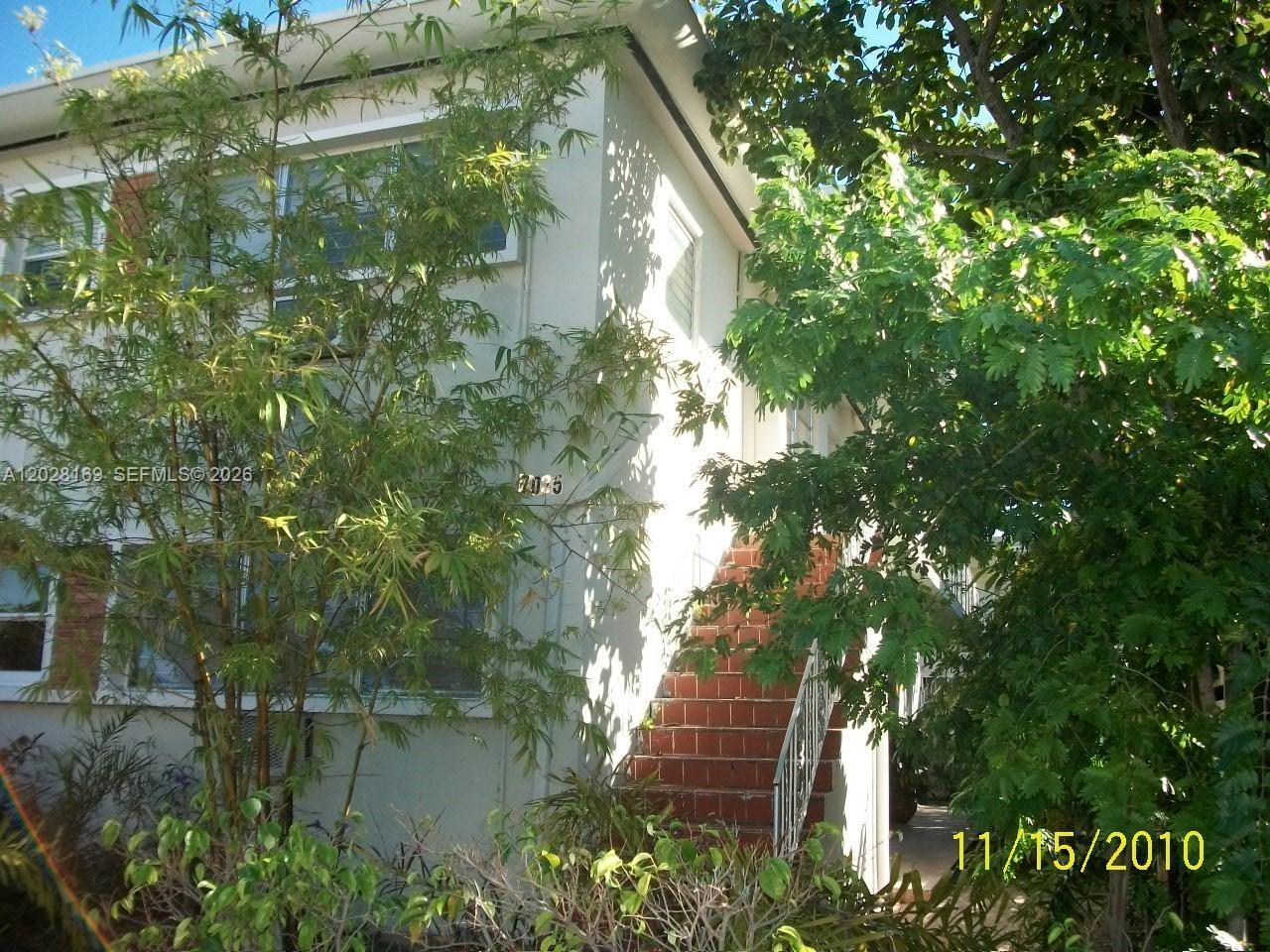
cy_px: 476
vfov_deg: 44.2
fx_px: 1174
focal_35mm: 32
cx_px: 635
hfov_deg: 56.8
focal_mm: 5.7
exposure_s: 1/400
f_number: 2.9
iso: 80
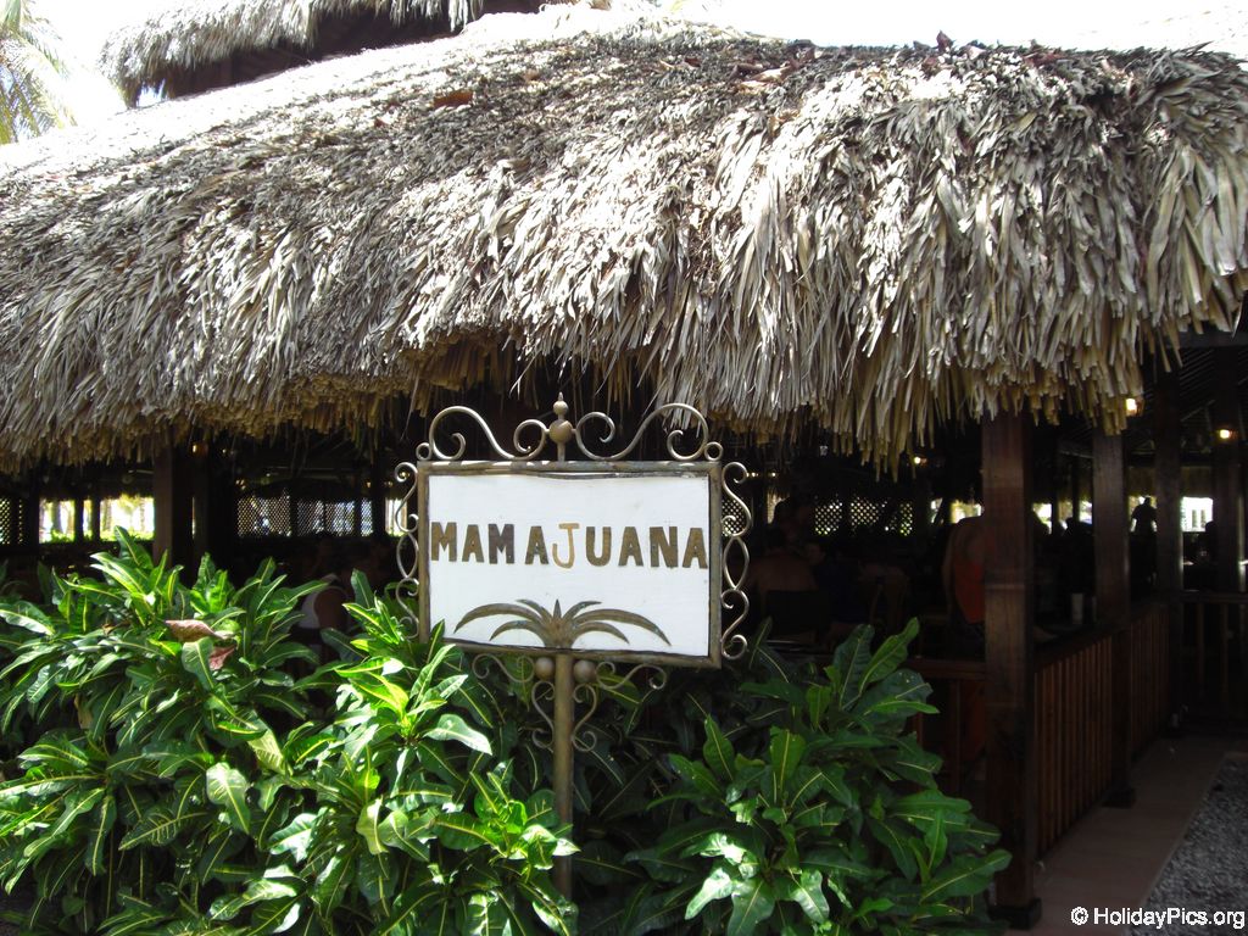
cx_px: 624
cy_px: 468
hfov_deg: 49.0
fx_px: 1370
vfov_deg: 37.7
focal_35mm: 38
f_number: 2.7
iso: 64
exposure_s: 1/200
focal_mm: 6.2
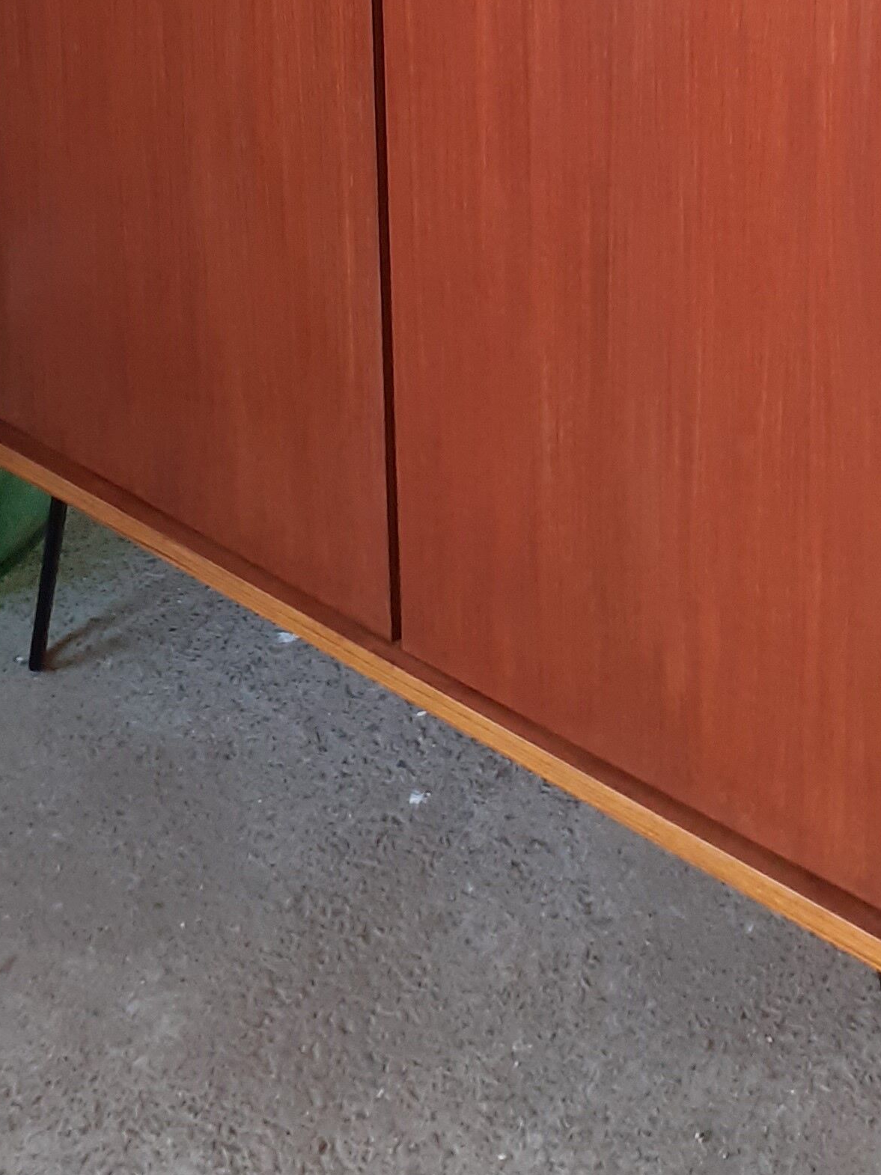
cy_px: -163
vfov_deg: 25.2
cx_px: 502
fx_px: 2410
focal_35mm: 71
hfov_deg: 20.7
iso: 100
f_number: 1.9
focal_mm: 3.6
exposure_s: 1/50
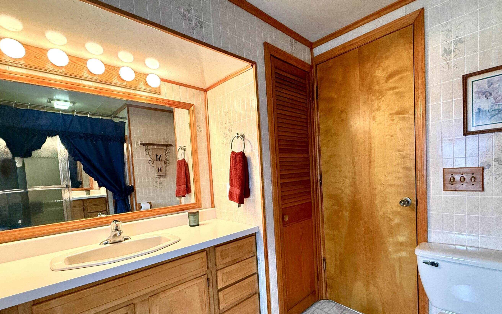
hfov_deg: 94.1
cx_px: 275
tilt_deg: -3.2
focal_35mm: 17
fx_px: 233
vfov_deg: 67.5
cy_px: 185
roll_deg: +3.6
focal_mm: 2.22
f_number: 2.2
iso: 320
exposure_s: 1/60
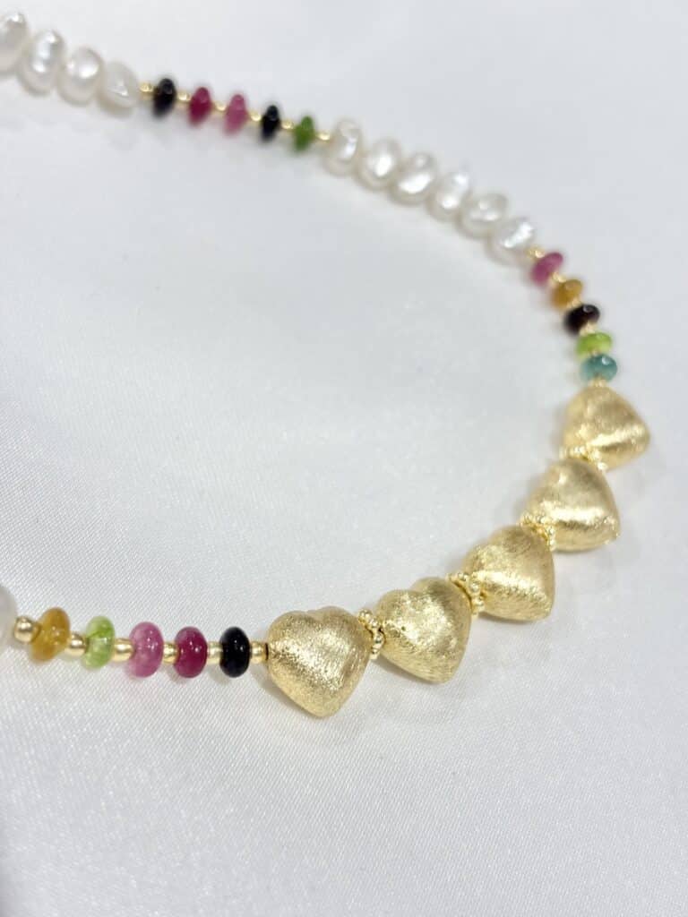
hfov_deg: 28.0
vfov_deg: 36.8
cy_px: 458
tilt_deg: -38.1
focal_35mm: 52
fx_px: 1378
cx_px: 344
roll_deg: +8.8
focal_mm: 5.96
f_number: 1.6
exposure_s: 1/279
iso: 32
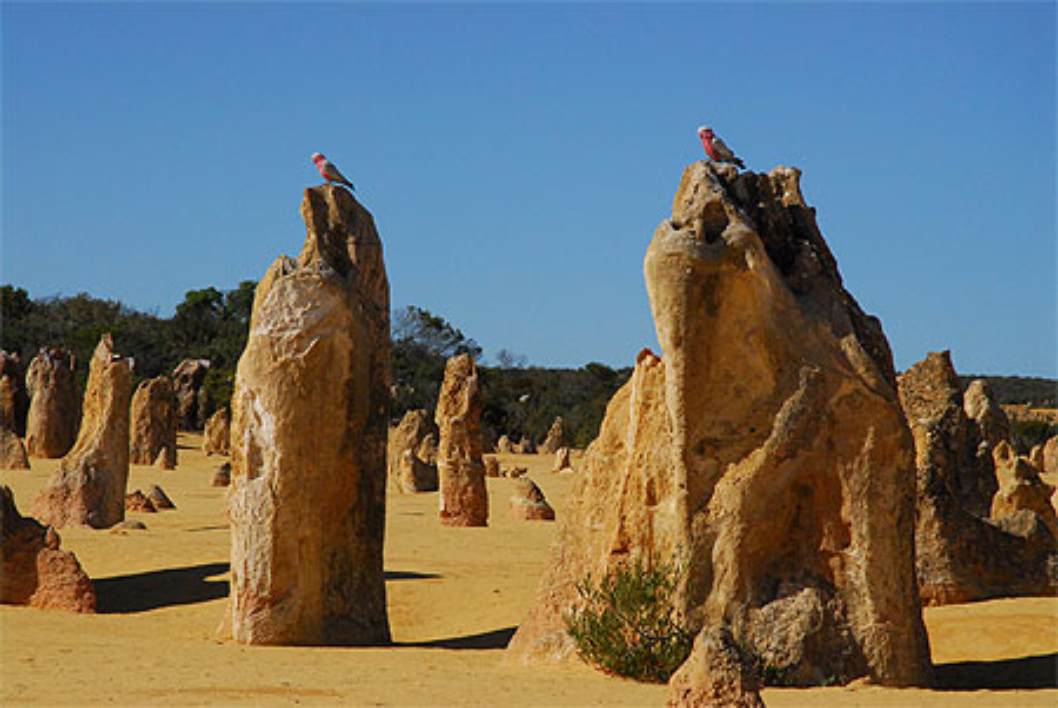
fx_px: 3089
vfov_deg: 13.1
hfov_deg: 19.4
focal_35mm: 105
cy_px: 354
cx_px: 529
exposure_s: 1/4000
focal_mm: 70
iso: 800
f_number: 8
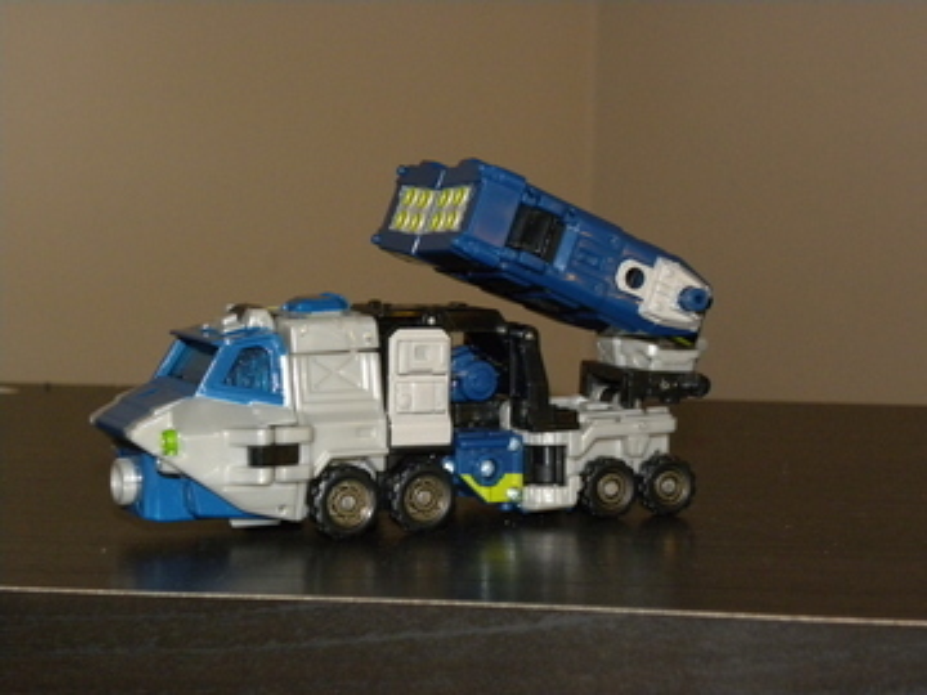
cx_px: 464
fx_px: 2276
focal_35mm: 85
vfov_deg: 17.4
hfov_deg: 23.0
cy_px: 348
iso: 400
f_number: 4
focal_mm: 15.1
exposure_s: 1/30
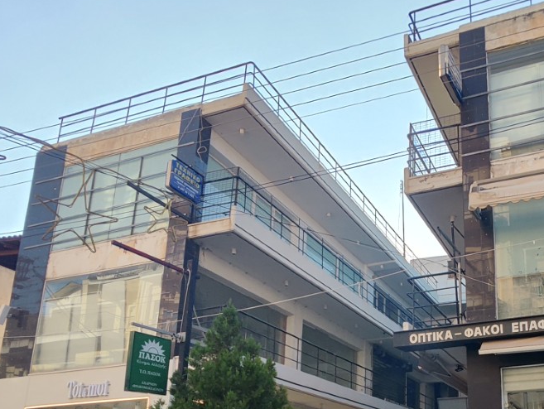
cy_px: 355
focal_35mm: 35
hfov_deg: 48.8
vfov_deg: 38.4
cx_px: 453
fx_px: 551
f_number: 2.2
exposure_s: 1/753
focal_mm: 1.65
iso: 50
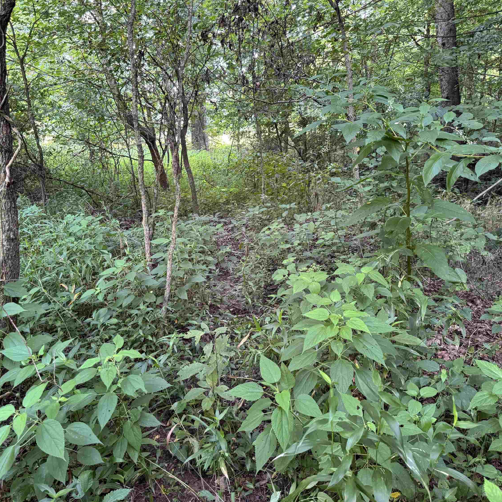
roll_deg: -0.6
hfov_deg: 55.6
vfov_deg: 55.6
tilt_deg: -13.5
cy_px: 249
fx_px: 476
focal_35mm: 29
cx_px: 249
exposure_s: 1/60
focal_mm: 6.76
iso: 320
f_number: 1.78
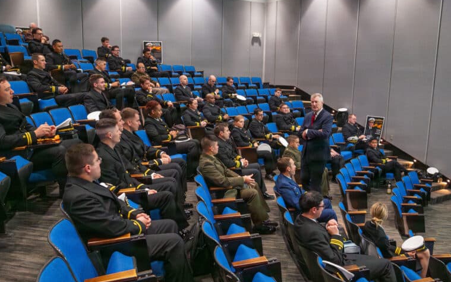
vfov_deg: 38.3
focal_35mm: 33
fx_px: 406
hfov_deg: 58.2
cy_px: 144
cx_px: 223
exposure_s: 1/125
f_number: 5
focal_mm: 32
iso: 1600
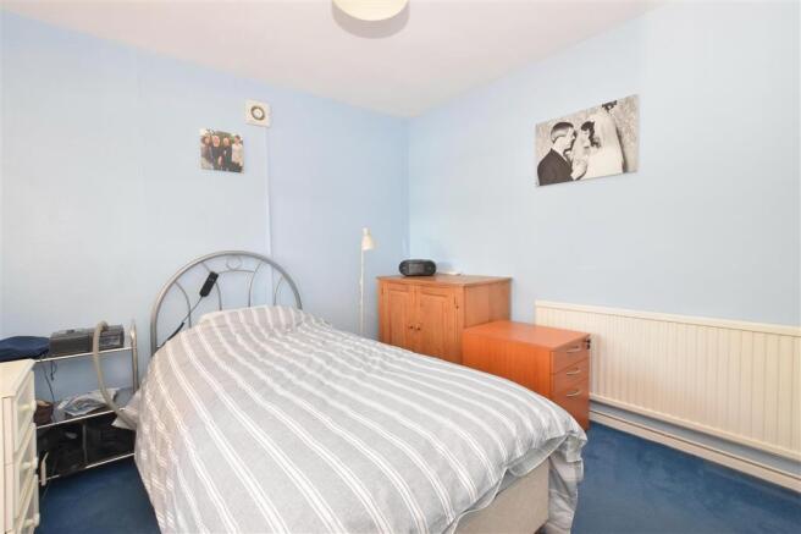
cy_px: 267
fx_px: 334
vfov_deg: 77.3
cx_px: 400
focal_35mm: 15
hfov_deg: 100.4
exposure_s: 1/2.5
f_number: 10
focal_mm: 10
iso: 500
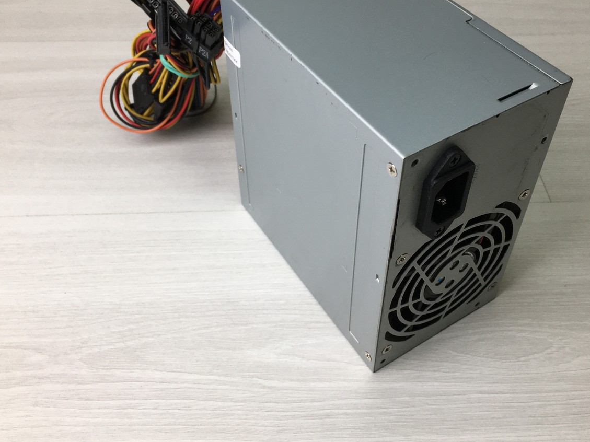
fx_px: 630
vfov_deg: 38.6
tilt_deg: -45.2
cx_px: 322
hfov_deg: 50.1
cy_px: 188
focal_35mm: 37
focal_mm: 4.15
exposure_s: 1/100
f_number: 2.2
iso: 40
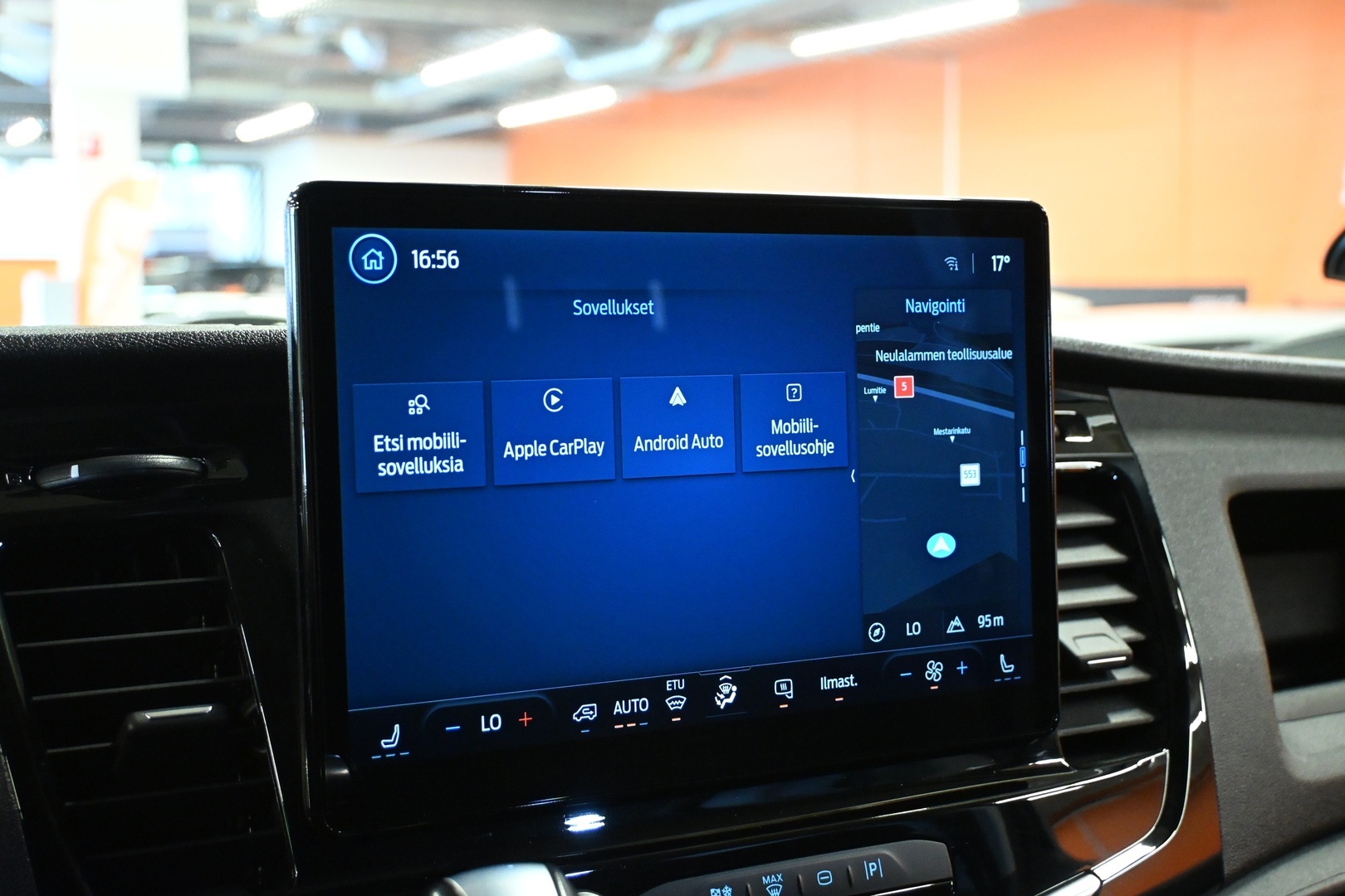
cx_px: 672
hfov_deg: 41.7
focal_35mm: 47
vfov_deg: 28.5
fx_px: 1765
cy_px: 448
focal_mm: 31.5
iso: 5000
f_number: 5
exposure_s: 1/60
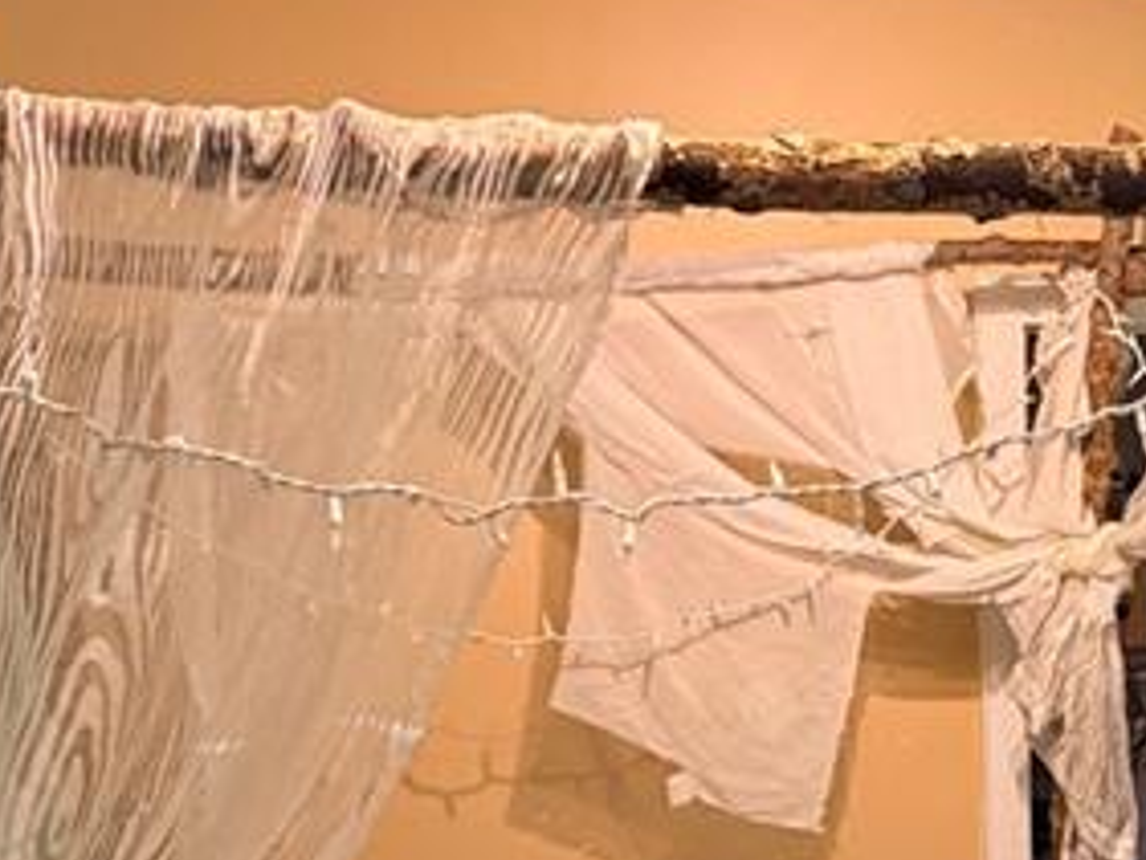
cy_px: 730
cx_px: 1195
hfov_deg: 33.6
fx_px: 1689
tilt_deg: -12.6
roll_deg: +0.6
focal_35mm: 51
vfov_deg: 27.8
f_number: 2.2
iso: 320
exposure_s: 1/84
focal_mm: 2.22
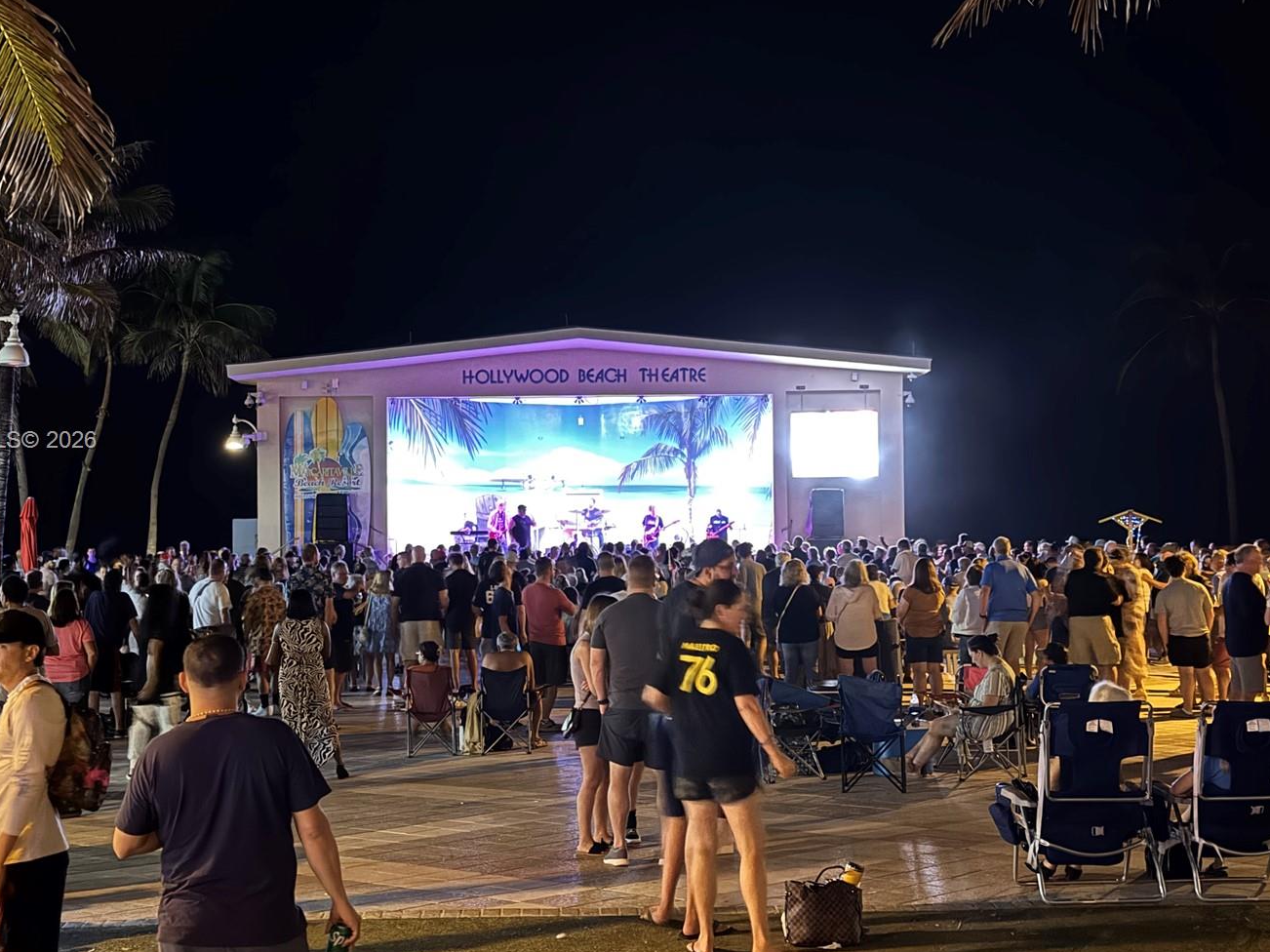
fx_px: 2164
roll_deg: +1.1
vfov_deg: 24.8
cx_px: 574
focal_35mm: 59
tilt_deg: +3.6
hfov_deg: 32.7
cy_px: 442
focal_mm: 6.76
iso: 400
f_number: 1.78
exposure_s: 1/5
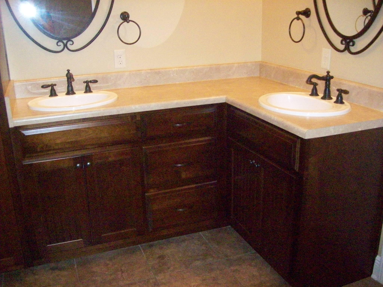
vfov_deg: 39.7
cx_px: 192
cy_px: 144
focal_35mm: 36
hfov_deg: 51.4
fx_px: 398
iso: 800
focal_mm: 6
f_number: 2.7
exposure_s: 1/128
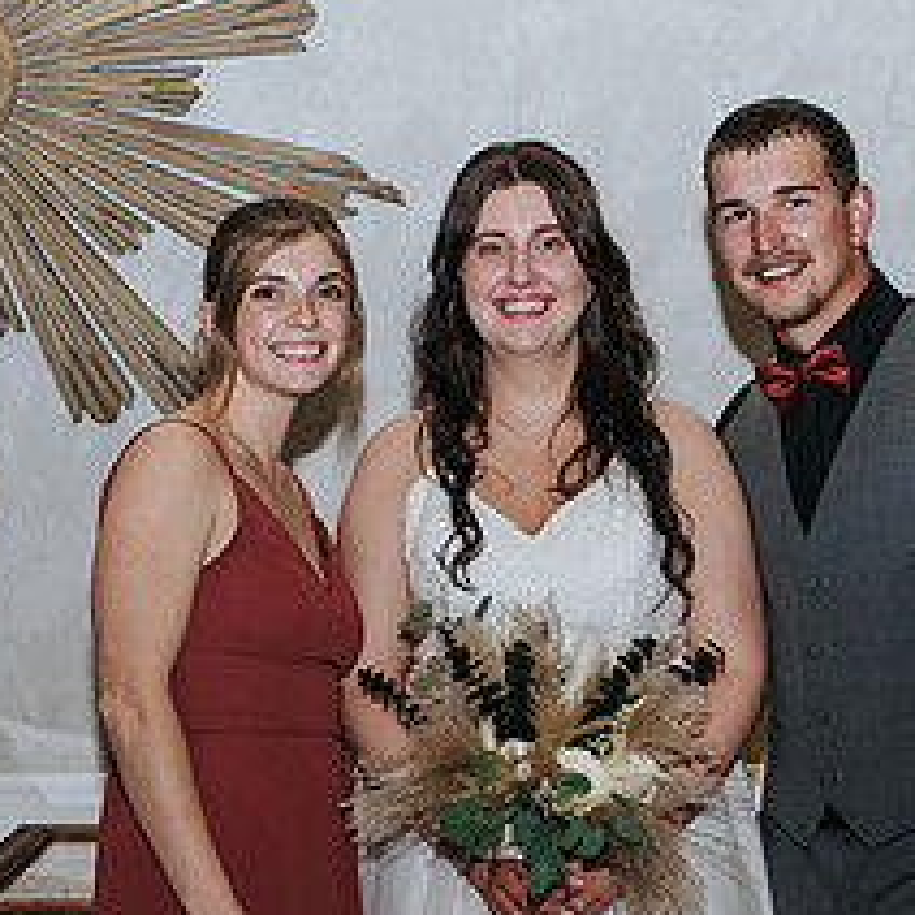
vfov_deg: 18.0
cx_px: 524
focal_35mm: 95
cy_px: 820
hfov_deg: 18.3
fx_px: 2841
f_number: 3.2
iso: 800
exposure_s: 1/200
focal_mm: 35
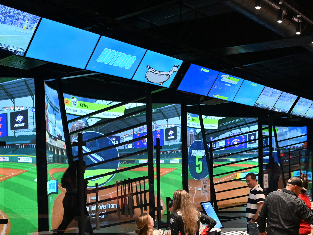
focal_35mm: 48
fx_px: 434
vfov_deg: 29.3
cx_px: 221
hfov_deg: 39.0
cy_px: 203
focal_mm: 24
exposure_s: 1/100
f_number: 4.5
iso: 2000
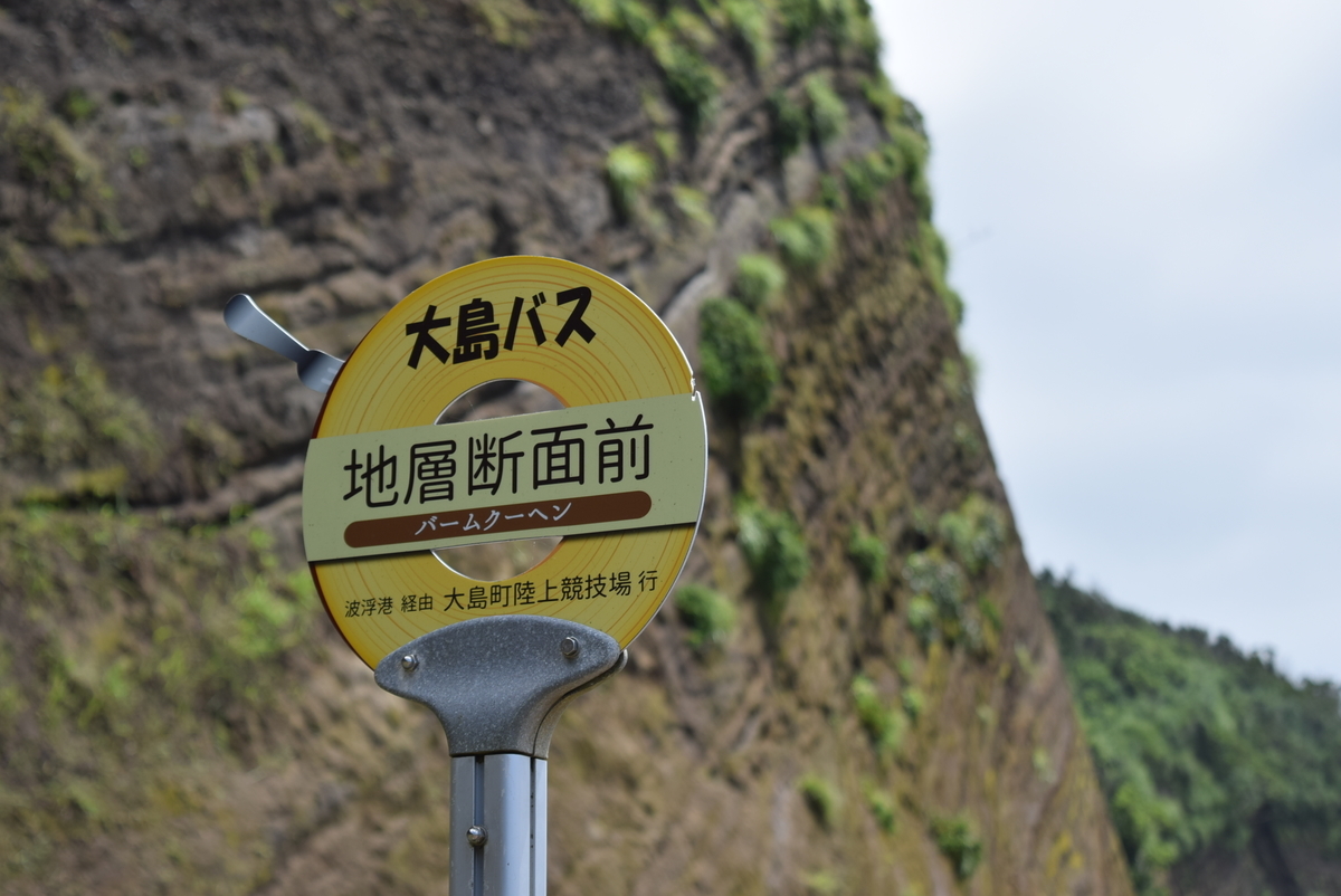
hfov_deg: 24.6
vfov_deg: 16.6
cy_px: 448
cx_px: 670
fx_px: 3075
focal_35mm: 82
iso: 100
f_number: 5.6
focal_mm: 55
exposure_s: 1/500
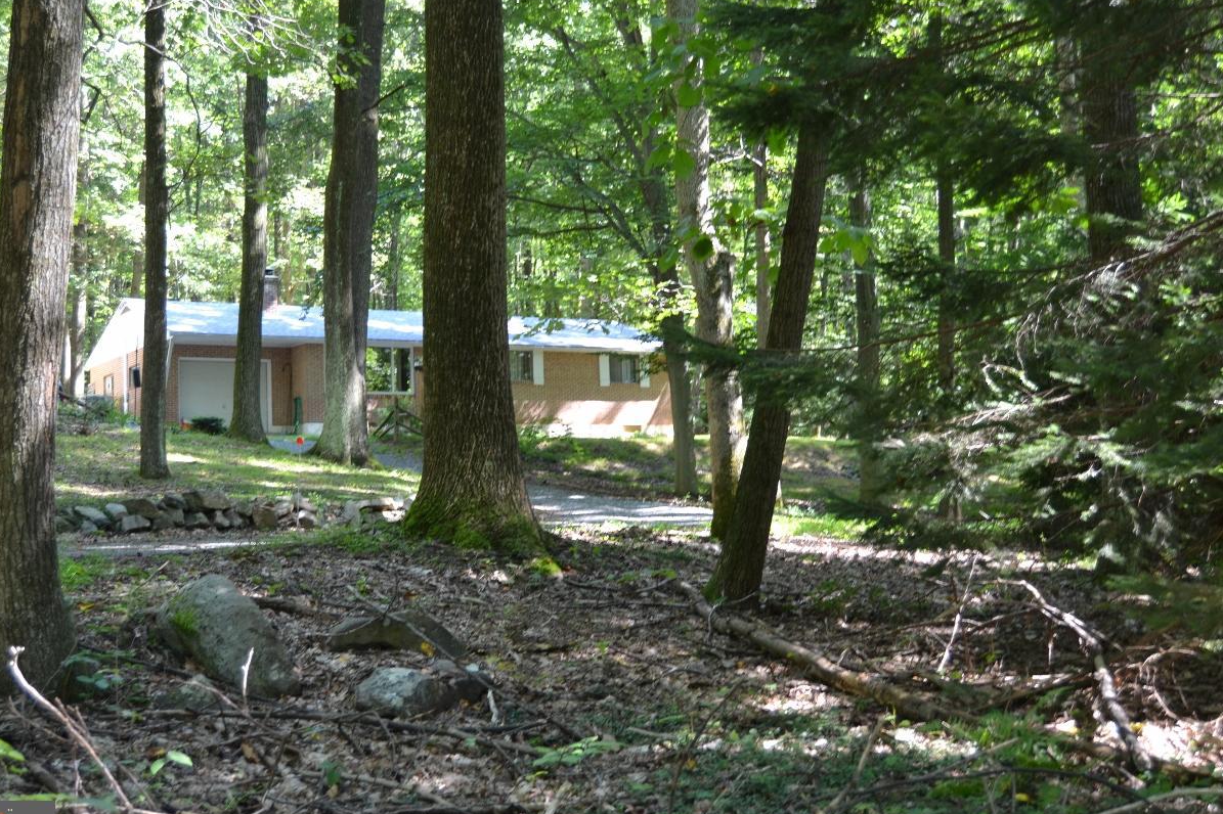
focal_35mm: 45
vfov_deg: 29.8
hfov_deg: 43.6
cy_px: 411
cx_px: 569
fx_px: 1528
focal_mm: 28
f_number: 4.5
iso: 400
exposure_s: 1/80
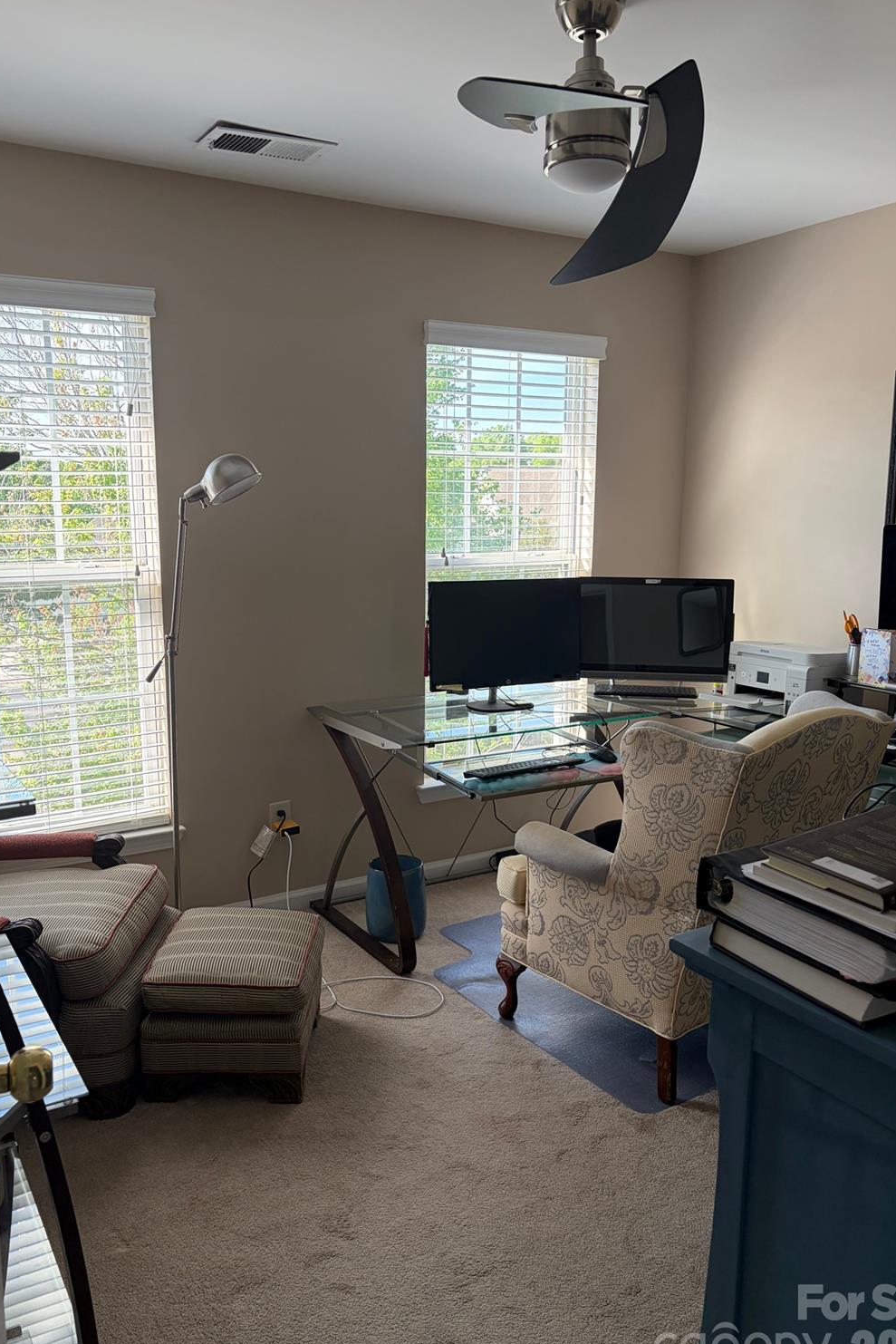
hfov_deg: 46.4
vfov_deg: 65.5
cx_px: 438
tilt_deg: -10.1
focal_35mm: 28
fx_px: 1045
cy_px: 689
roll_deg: +0.6
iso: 80
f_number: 1.6
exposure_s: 1/211
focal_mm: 5.96
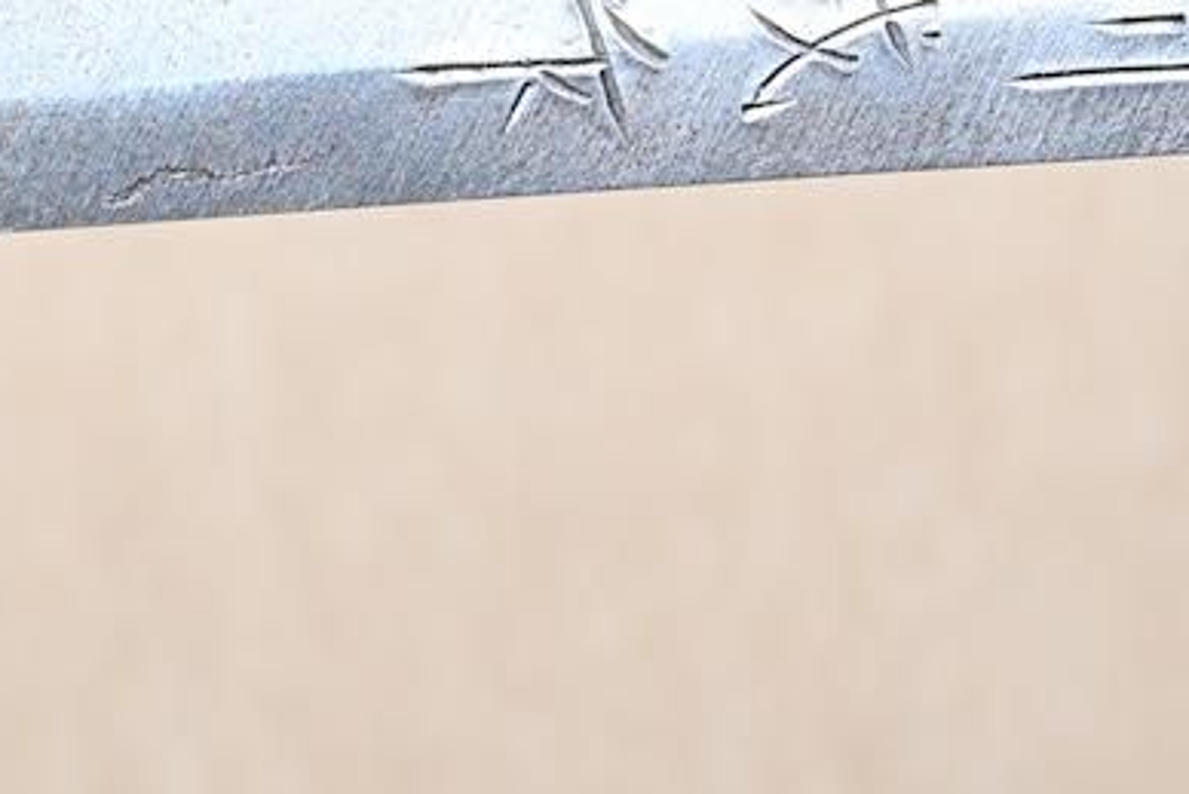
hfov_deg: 11.7
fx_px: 5805
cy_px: -115
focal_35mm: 176
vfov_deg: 7.8
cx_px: 739
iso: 100
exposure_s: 1
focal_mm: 32.5
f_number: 4
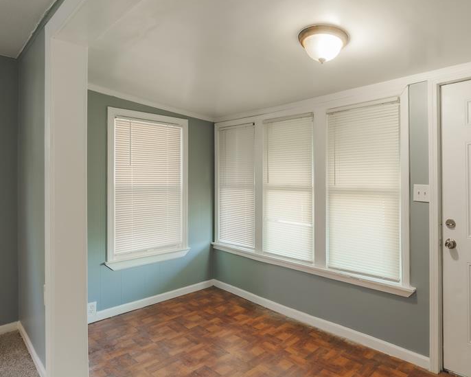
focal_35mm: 22
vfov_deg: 63.4
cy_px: 176
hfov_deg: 72.9
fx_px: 304
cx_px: 319
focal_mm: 15.6
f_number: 16
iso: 320
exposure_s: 1/3
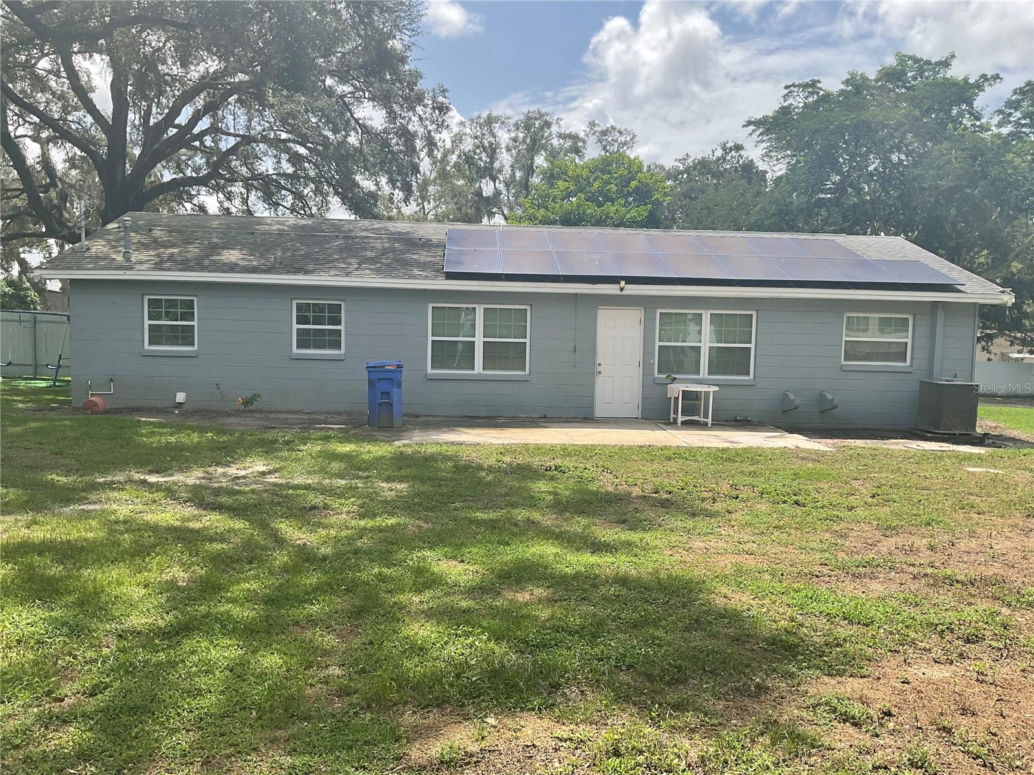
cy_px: 388
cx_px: 517
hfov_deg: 61.7
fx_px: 866
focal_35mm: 29
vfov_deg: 48.2
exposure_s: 1/1675
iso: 16
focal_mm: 3
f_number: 1.8
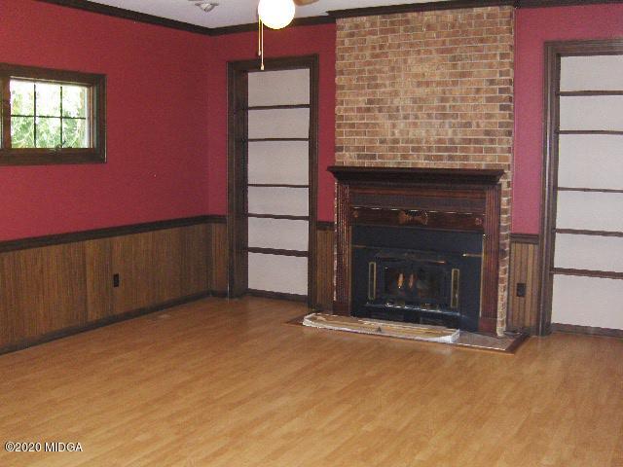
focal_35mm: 35
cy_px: 234
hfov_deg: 52.6
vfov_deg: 40.7
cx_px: 312
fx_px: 630
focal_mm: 7.5
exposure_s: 1/60
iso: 200
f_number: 2.8
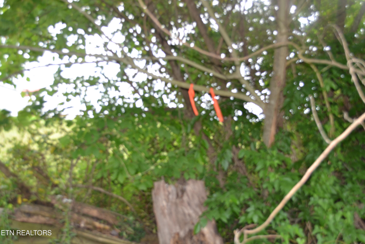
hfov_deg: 46.4
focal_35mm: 42
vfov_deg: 31.9
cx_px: 182
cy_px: 122
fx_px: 426
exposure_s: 1/125
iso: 280
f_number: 4.5
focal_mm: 28
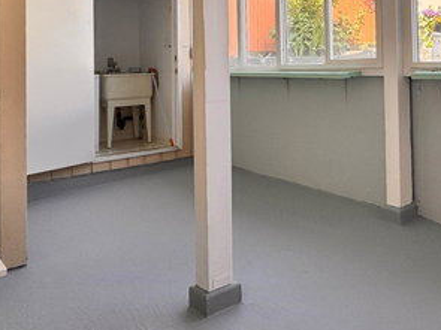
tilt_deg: +1.7
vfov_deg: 35.9
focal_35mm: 38
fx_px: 484
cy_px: 48
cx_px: 401
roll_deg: +1.2
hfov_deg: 44.4
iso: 40
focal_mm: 2.22
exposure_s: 1/338
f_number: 2.2
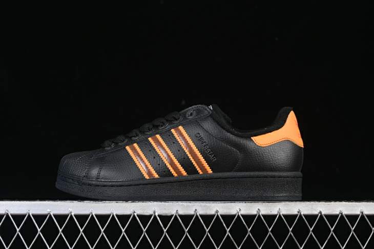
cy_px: 124
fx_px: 779
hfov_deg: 27.0
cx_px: 187
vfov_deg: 18.2
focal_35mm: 75
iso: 160
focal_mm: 50
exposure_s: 1/60
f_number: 6.3
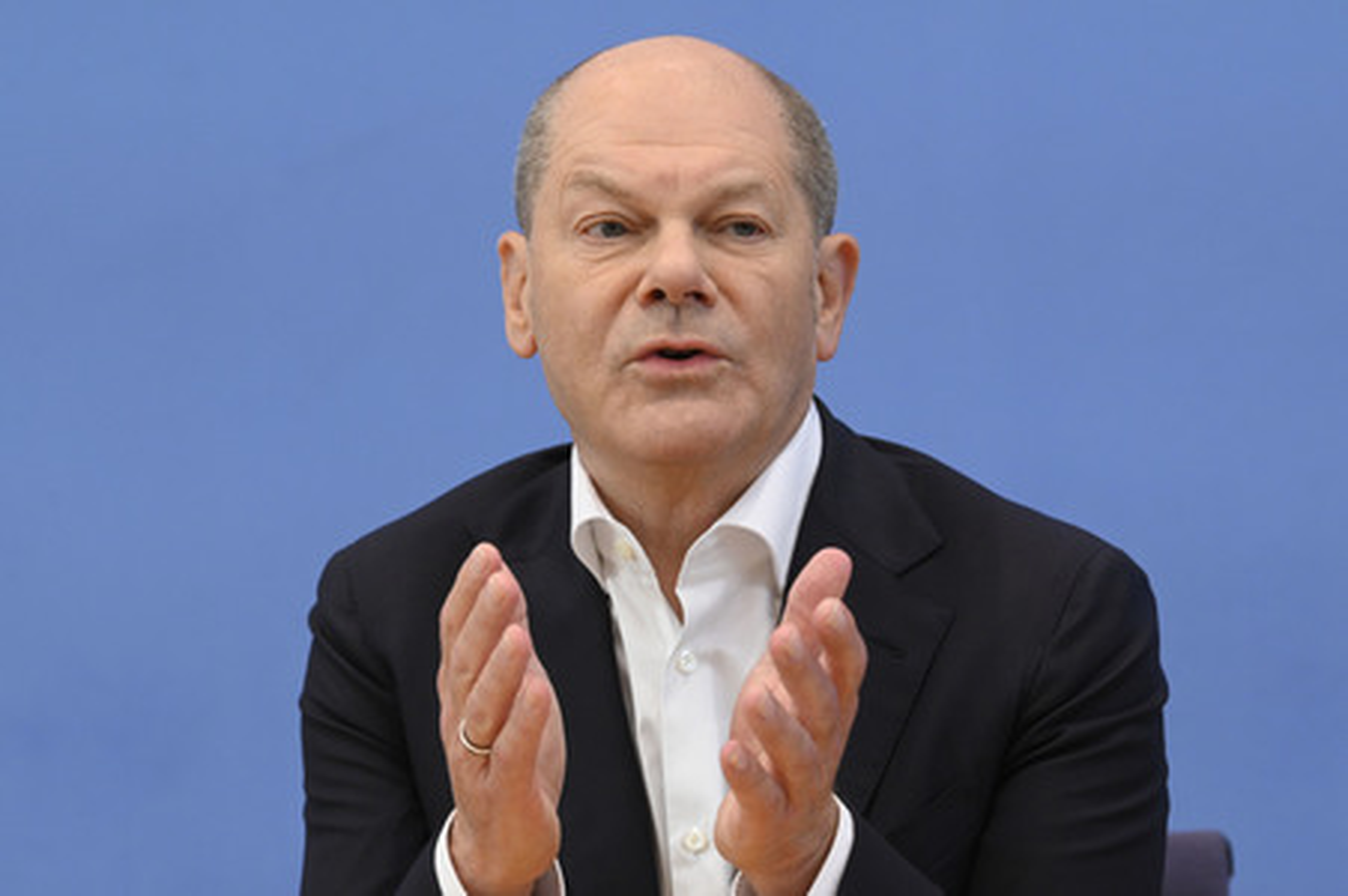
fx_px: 4191
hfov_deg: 18.3
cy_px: 448
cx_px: 674
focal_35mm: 112
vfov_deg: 12.2
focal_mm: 112
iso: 3200
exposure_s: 1/500
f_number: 6.3
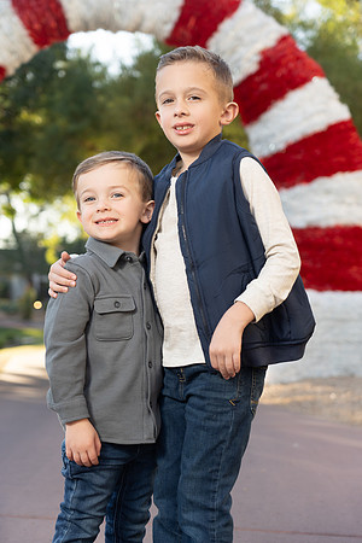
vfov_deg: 32.4
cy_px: 272
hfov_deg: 21.9
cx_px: 181
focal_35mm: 62
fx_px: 935
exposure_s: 1/200
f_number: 4
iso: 160
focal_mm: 62
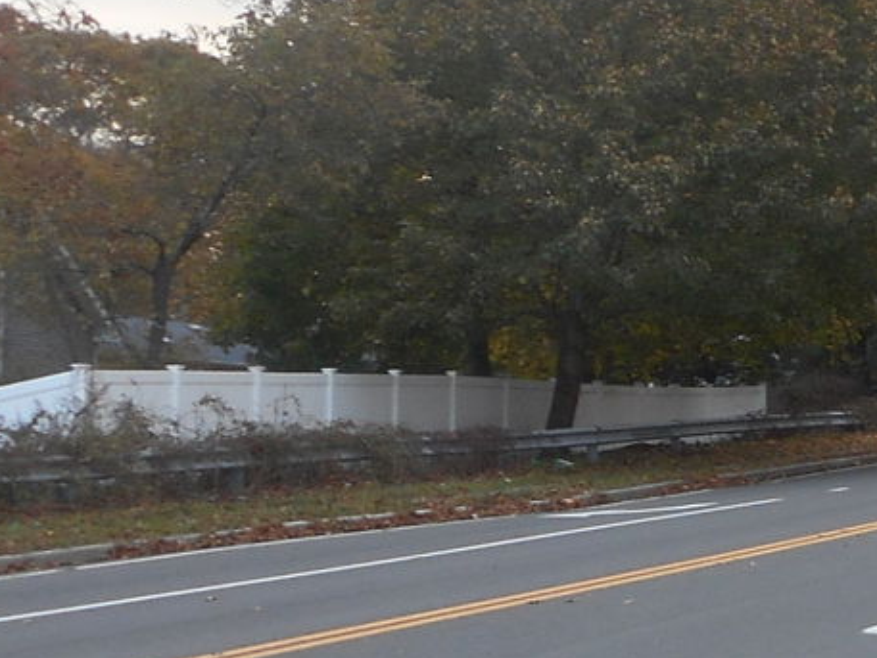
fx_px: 2661
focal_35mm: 105
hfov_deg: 16.8
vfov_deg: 14.1
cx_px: 1359
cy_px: 330
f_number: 3.7
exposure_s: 1/40
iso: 80
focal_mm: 4.5
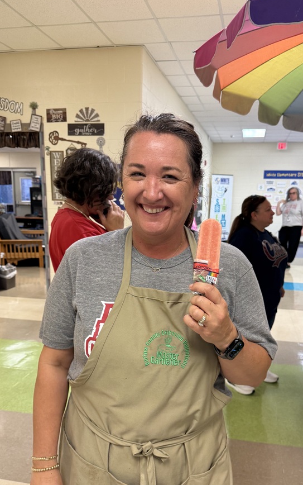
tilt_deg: -10.4
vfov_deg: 62.6
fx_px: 396
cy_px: 279
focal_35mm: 30
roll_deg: -0.7
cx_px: 170
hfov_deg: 41.8
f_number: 1.78
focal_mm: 6.76
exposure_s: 1/60
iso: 200
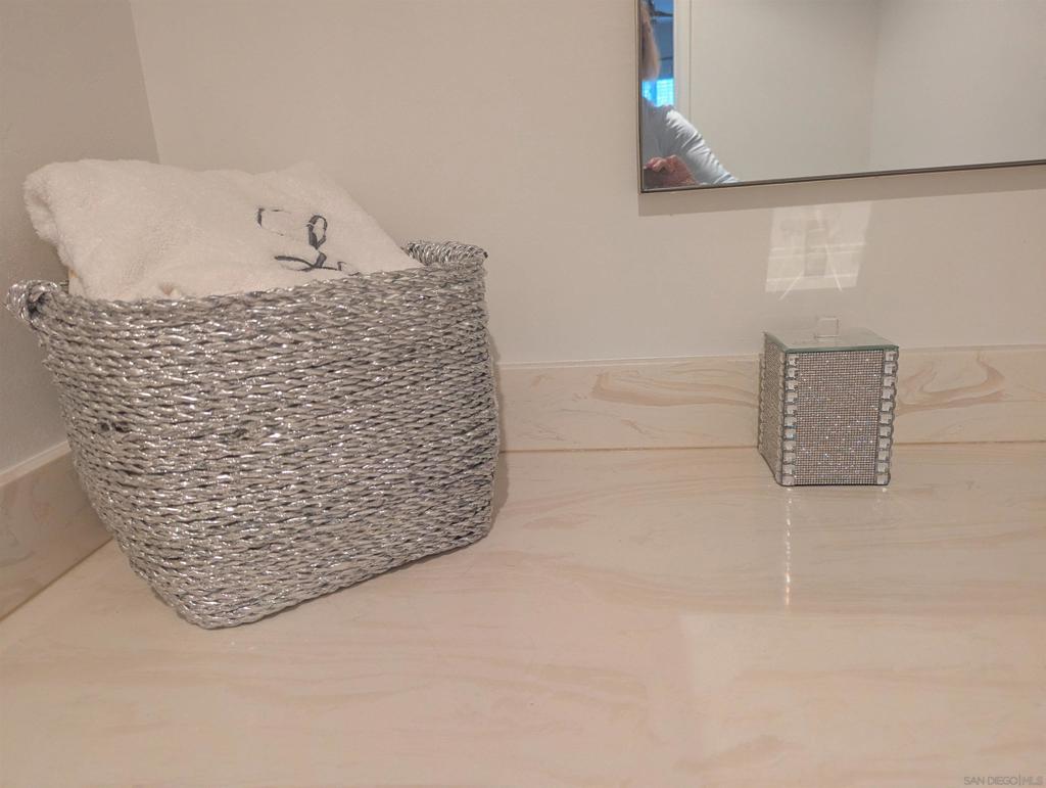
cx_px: 523
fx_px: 726
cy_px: 394
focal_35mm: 24
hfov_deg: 71.5
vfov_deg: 56.9
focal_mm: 6.81
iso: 376
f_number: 1.85
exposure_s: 1/120
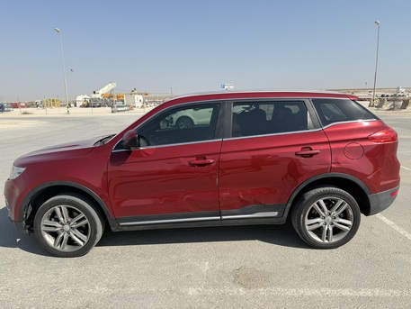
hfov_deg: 71.6
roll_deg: +1.0
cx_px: 206
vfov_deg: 56.8
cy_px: 154
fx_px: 285
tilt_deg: -10.8
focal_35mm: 24
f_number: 1.78
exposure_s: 1/5714
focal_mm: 6.76
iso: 80
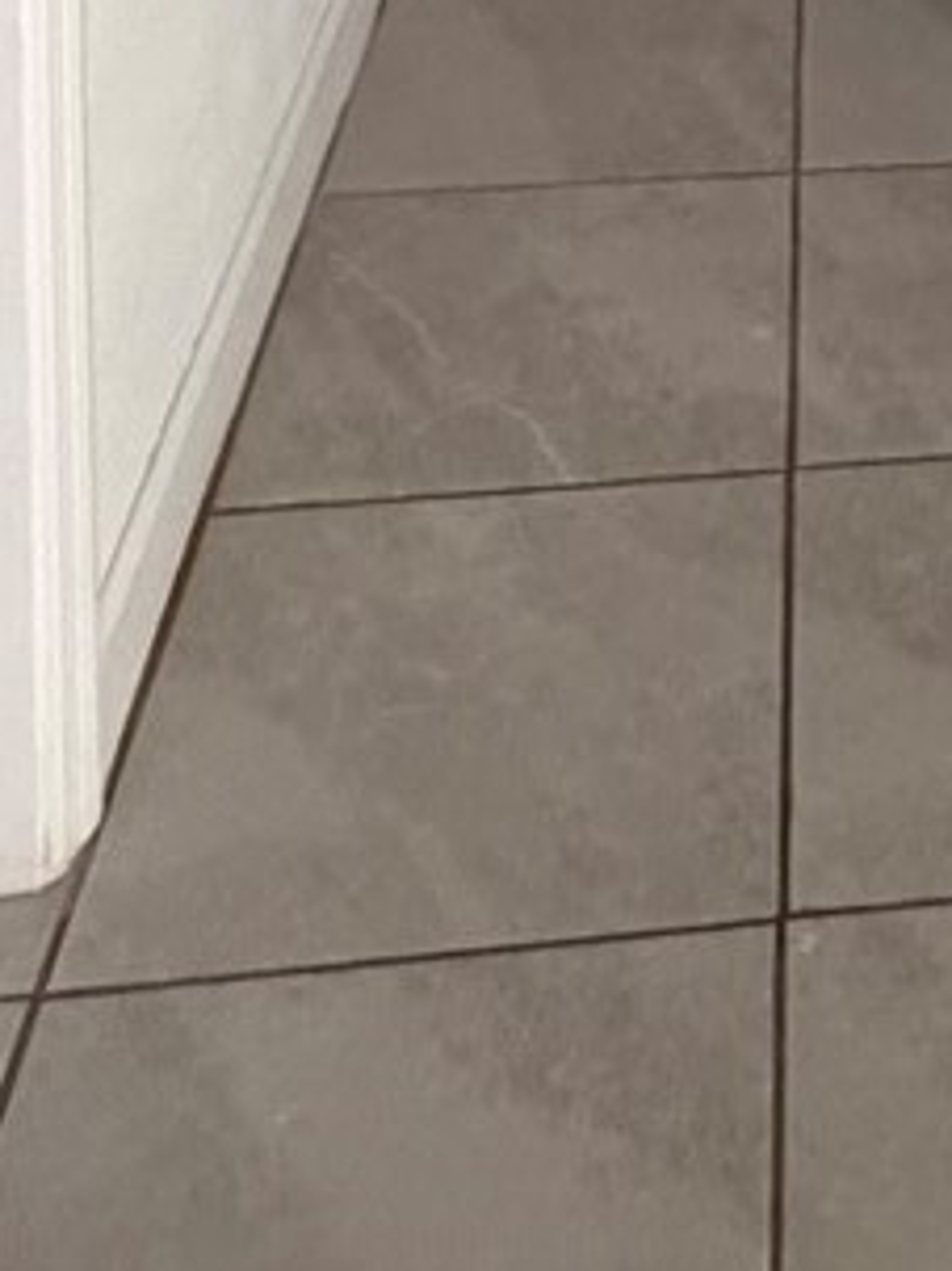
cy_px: -923
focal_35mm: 74
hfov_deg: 18.4
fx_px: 2715
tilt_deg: -7.4
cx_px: 1271
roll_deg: -1.3
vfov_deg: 20.2
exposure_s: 1/100
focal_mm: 2.22
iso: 320
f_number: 2.2
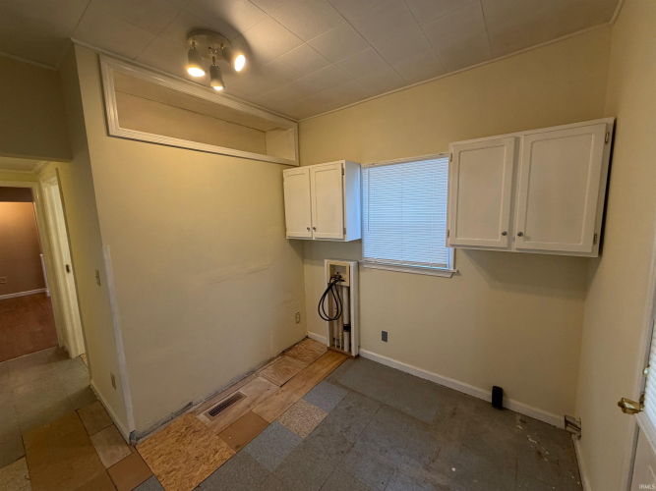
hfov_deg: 102.1
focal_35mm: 14
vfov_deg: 85.7
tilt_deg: -6.9
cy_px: 246
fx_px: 265
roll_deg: +1.8
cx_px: 328
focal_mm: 2.22
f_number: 2.2
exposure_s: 1/60
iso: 160
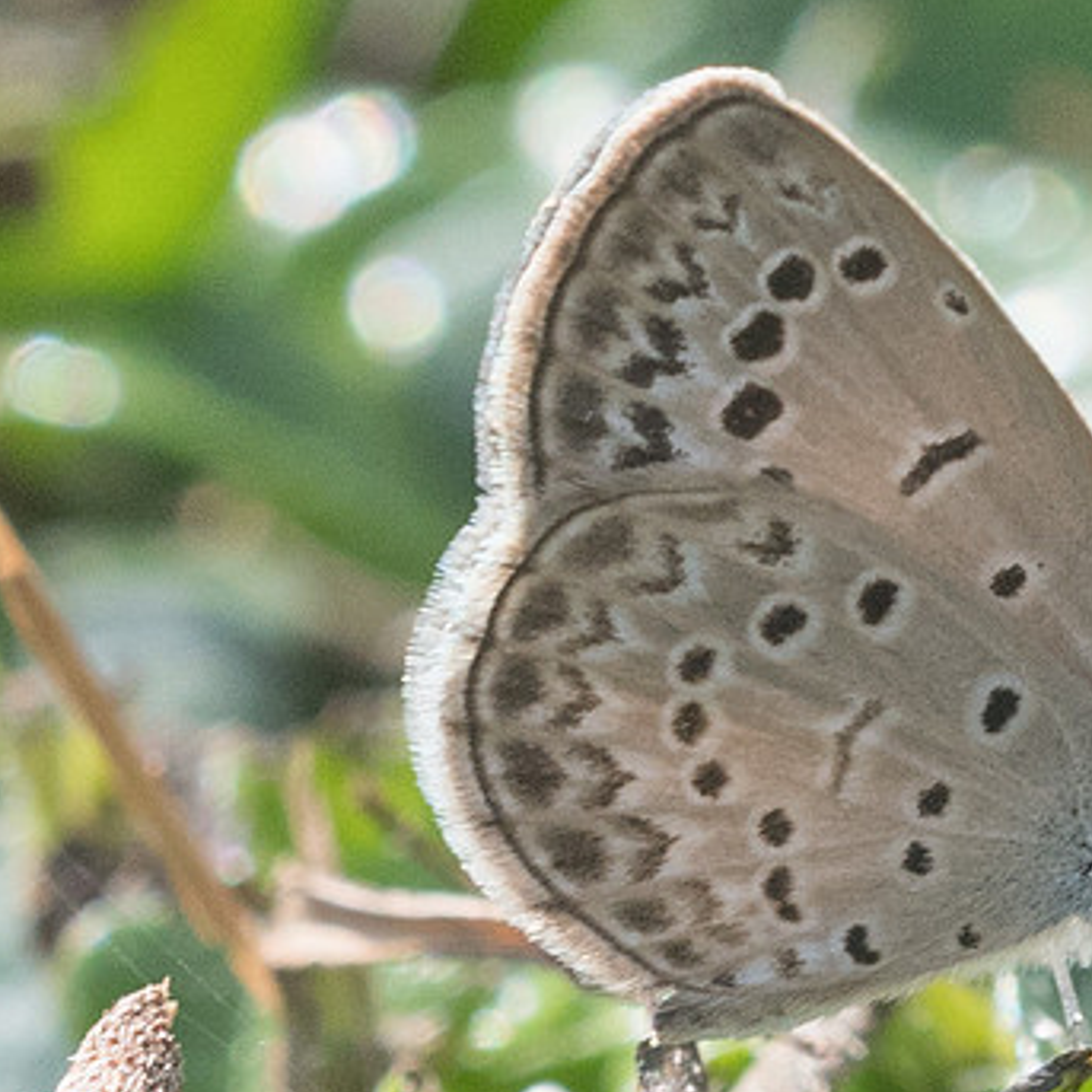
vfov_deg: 1.3
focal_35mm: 1362
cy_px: 742
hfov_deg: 1.3
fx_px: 48610
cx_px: 570
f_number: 9
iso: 400
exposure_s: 1/800
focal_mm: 150
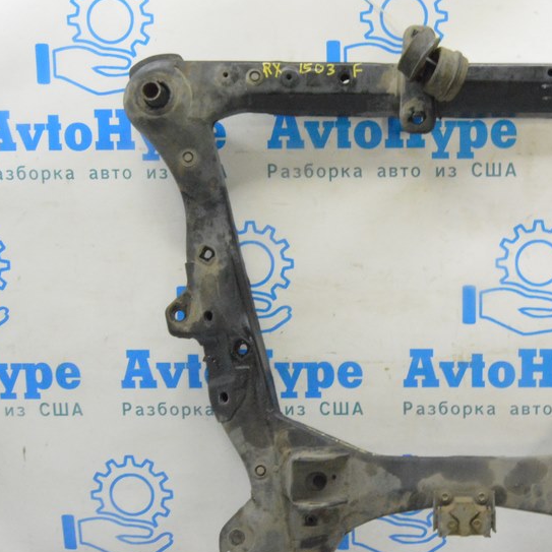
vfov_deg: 35.3
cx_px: 442
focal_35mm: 48
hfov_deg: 34.3
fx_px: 866
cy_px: 311
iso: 6400
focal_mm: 20
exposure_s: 1/15
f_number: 20
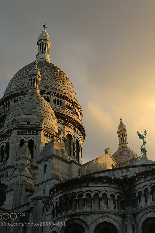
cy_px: 117
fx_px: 349
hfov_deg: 25.1
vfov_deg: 36.9
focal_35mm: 54
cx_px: 77
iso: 50
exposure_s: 1/305
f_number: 1.6
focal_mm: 3.95
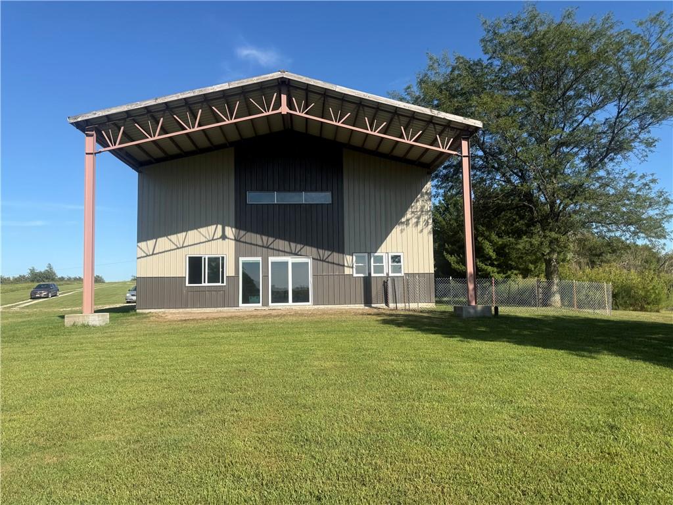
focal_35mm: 24
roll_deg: +0.7
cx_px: 336
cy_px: 252
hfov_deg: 71.6
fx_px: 467
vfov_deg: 56.8
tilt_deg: +4.7
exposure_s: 1/3759
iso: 80
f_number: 1.78
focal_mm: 6.76
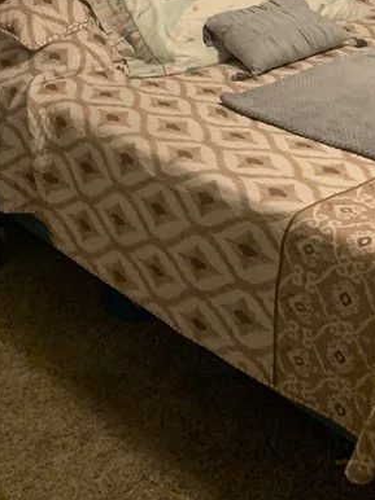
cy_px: -79
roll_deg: +2.0
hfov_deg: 20.7
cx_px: 367
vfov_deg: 25.6
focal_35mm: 69
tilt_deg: -9.2
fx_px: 998
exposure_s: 1/40
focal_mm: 4.25
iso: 400
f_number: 1.8
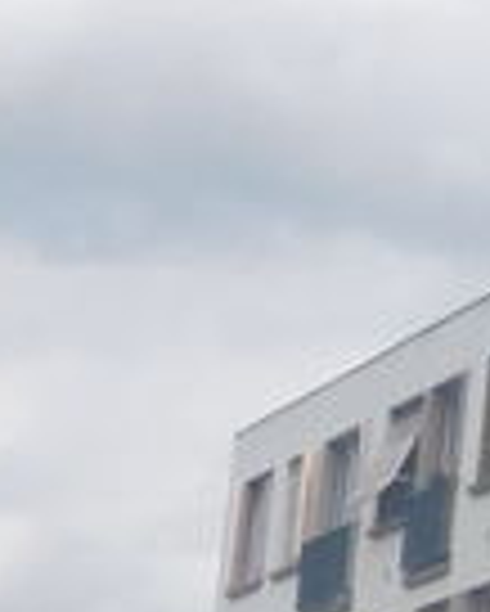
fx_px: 5197
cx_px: 1542
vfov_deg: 6.7
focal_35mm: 287
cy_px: 558
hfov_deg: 5.1
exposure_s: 1/400
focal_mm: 7.1
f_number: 7.2
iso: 125
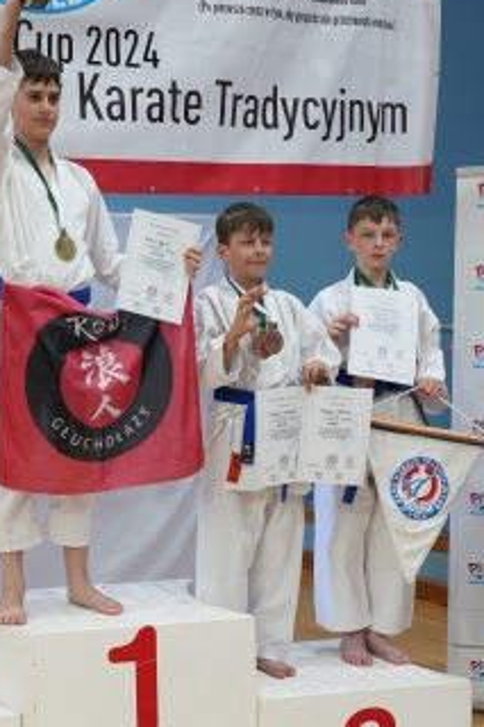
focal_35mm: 60
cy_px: 468
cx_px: 66
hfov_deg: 22.2
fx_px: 1211
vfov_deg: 33.2
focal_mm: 32
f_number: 8
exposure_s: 1/30
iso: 800
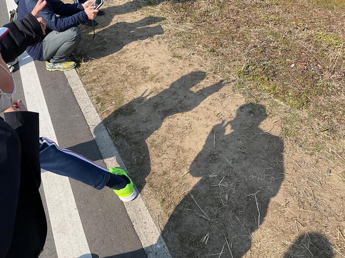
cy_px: 129
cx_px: 172
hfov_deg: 61.7
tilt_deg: -46.0
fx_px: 289
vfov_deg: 48.2
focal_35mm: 29
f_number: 1.8
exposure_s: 1/1279
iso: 16
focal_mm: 3
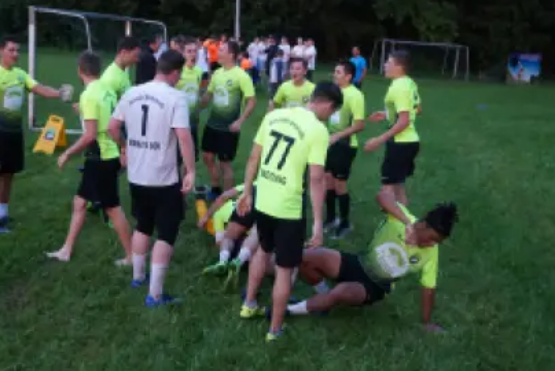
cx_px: 234
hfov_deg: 45.3
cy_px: 135
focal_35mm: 43
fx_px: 663
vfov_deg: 31.1
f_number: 3.5
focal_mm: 29
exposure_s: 1/160
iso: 2500
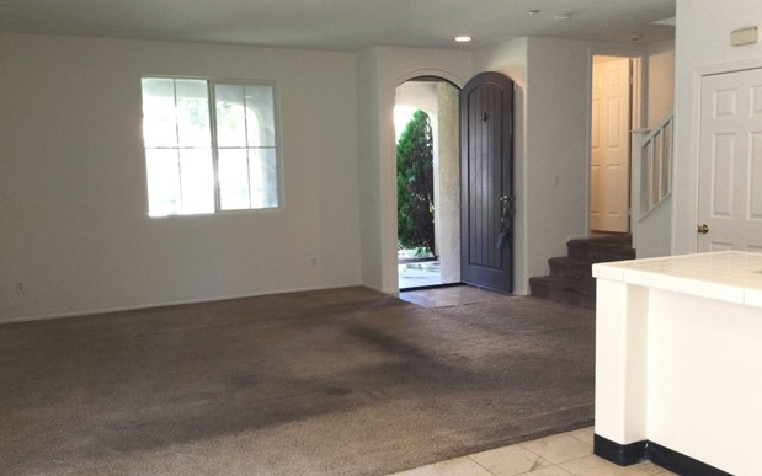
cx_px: 393
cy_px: 240
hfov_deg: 56.7
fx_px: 706
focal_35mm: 34
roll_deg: -0.8
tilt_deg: -6.3
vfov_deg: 37.3
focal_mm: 3.3
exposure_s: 1/30
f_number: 2.4
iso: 64
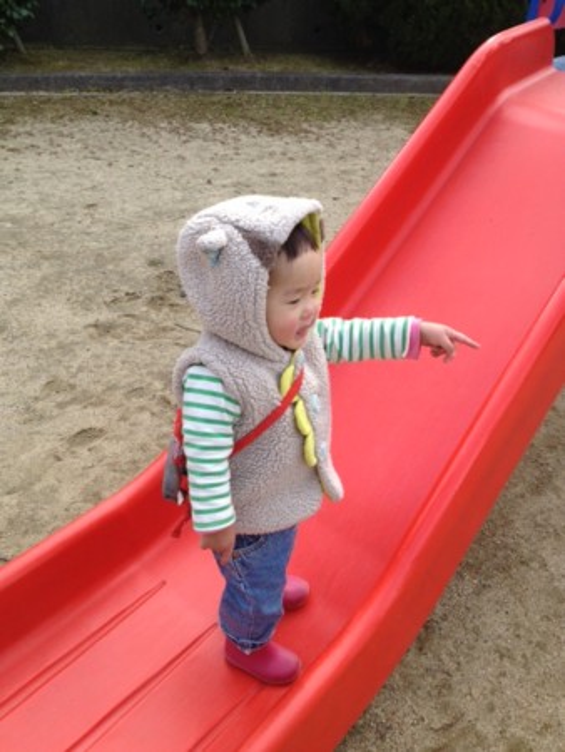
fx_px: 761
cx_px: 282
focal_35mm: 35
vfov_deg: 52.6
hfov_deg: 40.7
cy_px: 376
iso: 64
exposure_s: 1/511
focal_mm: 4.28
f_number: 2.4
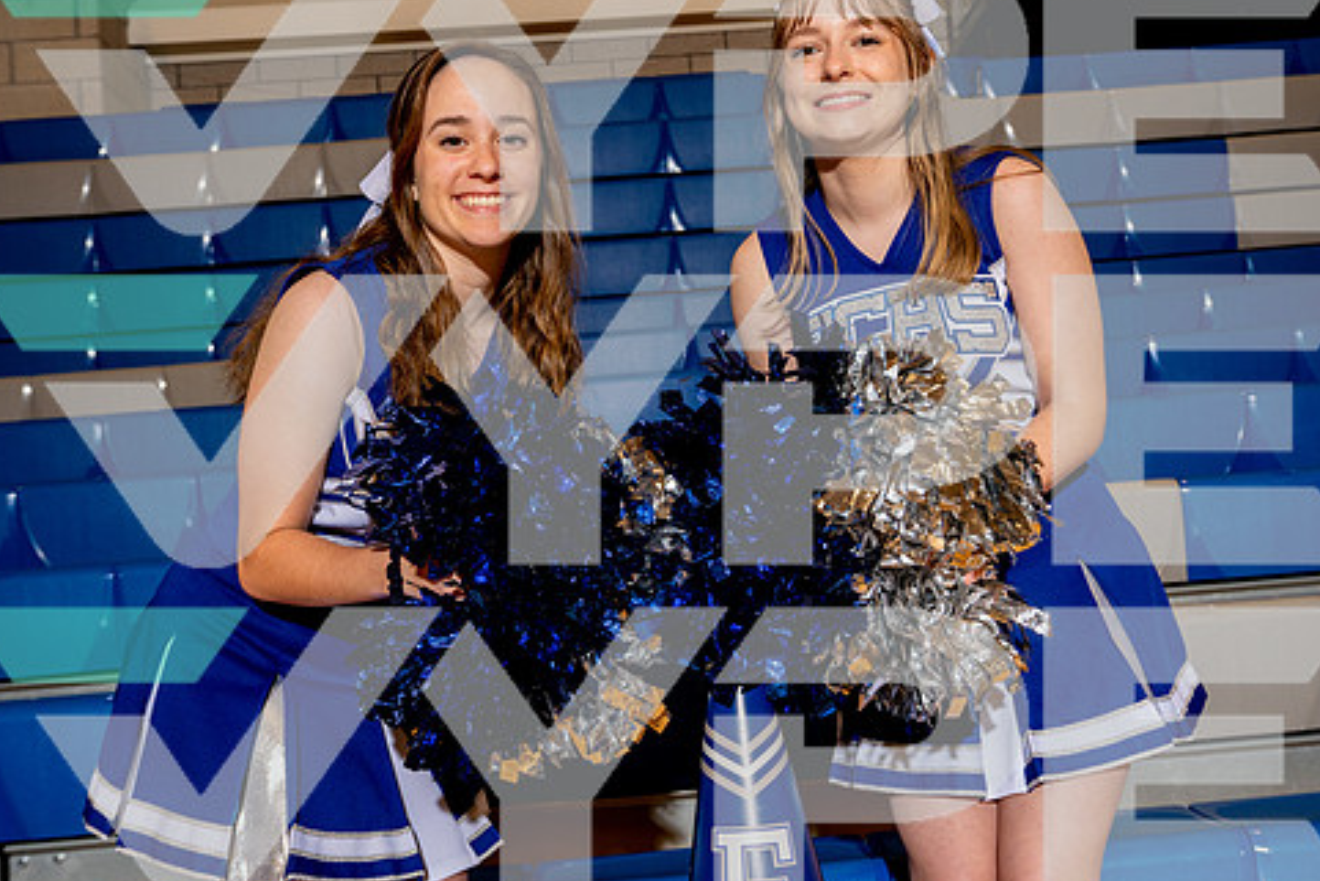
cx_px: 670
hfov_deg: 47.4
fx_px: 1504
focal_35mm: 41
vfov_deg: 32.6
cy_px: 421
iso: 200
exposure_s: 1/250
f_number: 5.6
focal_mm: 34
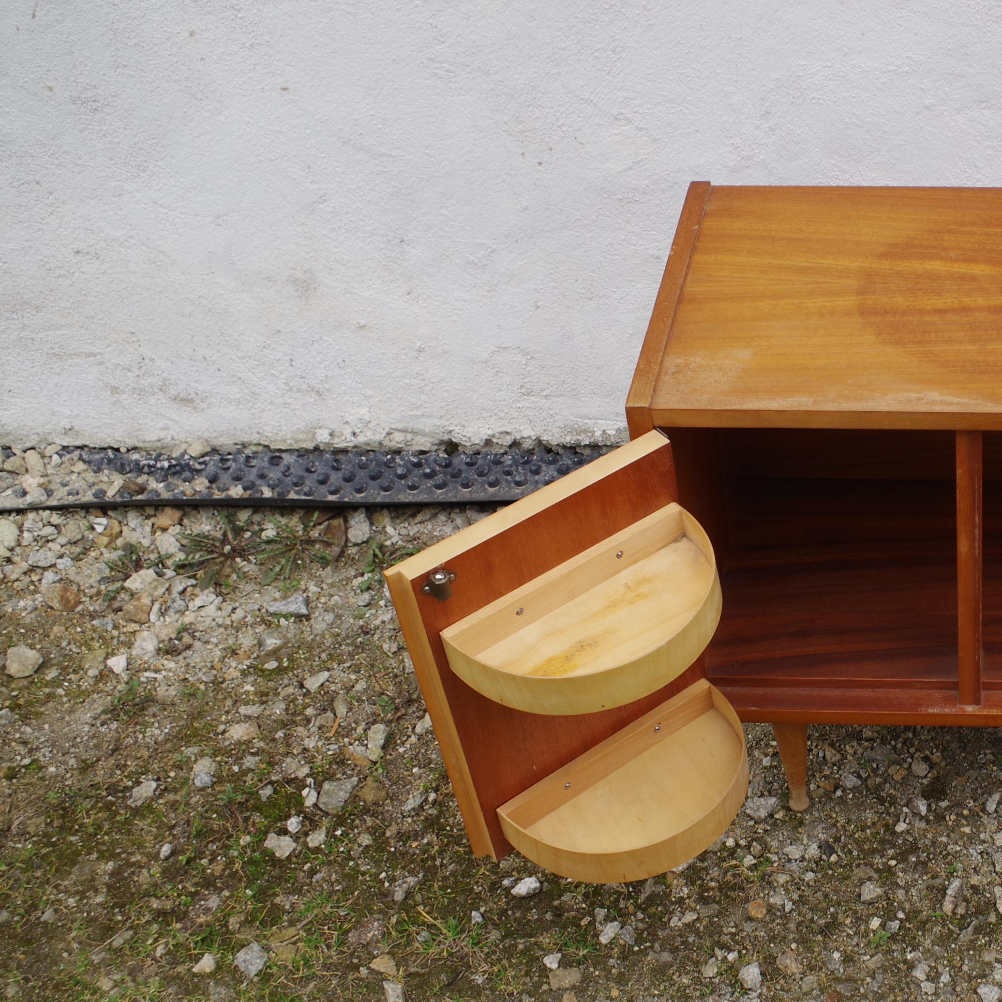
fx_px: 1703
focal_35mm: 52
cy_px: 533
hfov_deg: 30.4
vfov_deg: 32.8
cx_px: 1011
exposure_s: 1/125
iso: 200
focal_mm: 20
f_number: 5.6
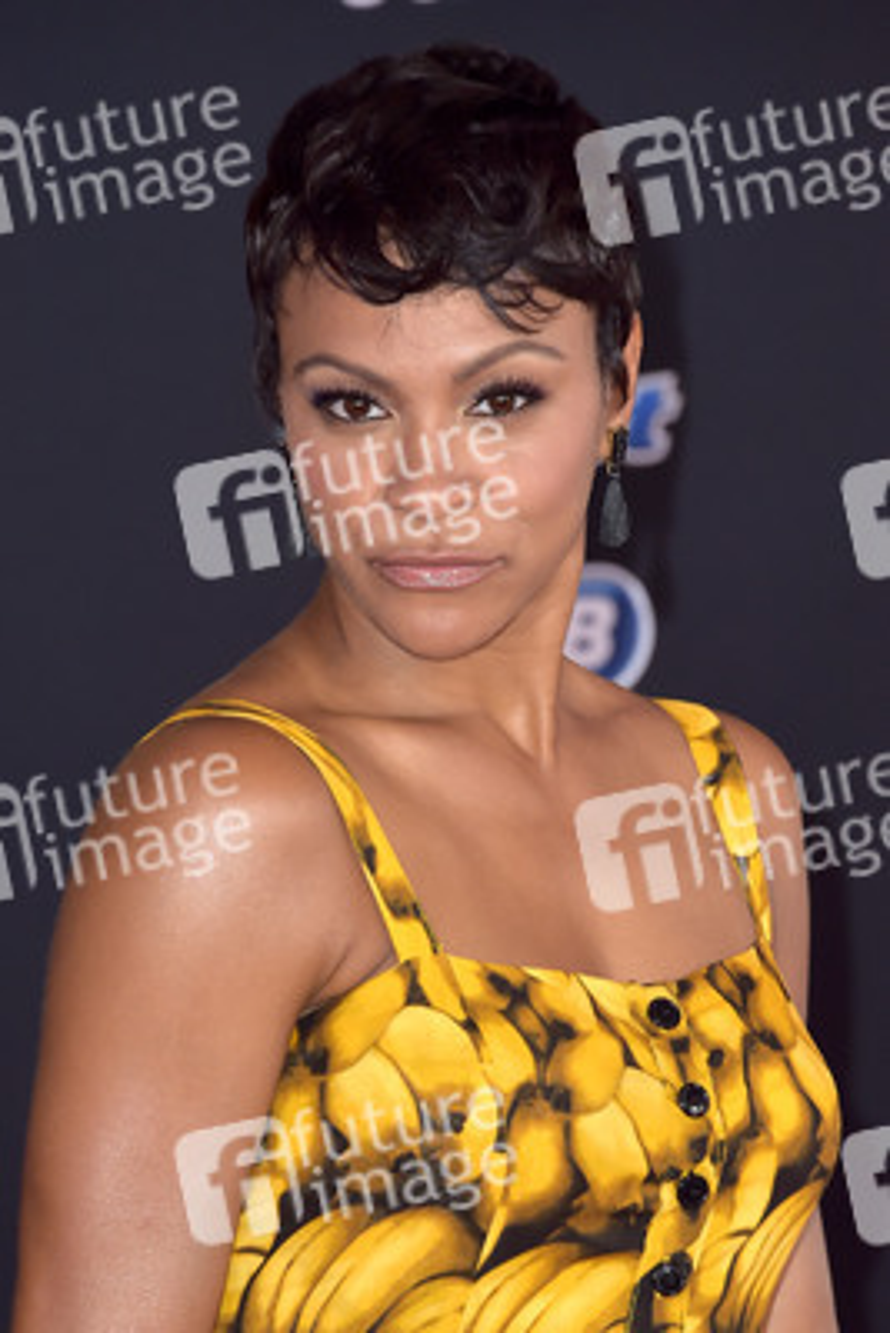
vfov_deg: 9.8
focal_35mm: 210
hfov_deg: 6.5
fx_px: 7780
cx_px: 445
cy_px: 666
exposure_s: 1/250
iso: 500
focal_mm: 210
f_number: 7.1
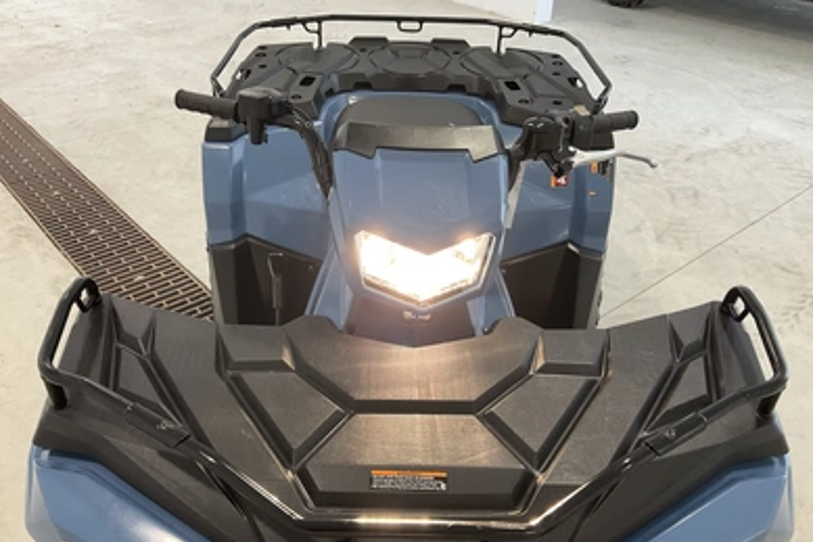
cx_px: 405
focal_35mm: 31
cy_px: 312
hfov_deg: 60.3
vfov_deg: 42.2
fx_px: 700
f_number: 1.8
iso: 64
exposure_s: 1/88
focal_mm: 3
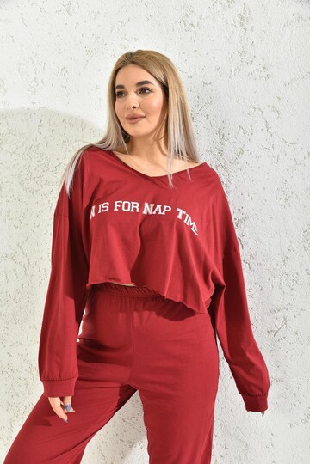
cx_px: 155
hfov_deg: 36.9
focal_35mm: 36
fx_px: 465
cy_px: 232
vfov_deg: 53.1
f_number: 7.1
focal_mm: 36
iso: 100
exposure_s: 1/160
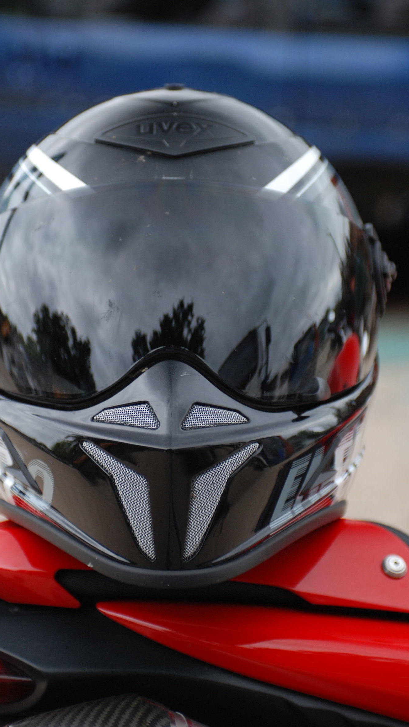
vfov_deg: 23.9
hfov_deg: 13.6
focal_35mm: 89
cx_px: 174
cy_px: 362
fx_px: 1716
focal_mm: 56
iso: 250
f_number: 2.8
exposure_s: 1/125
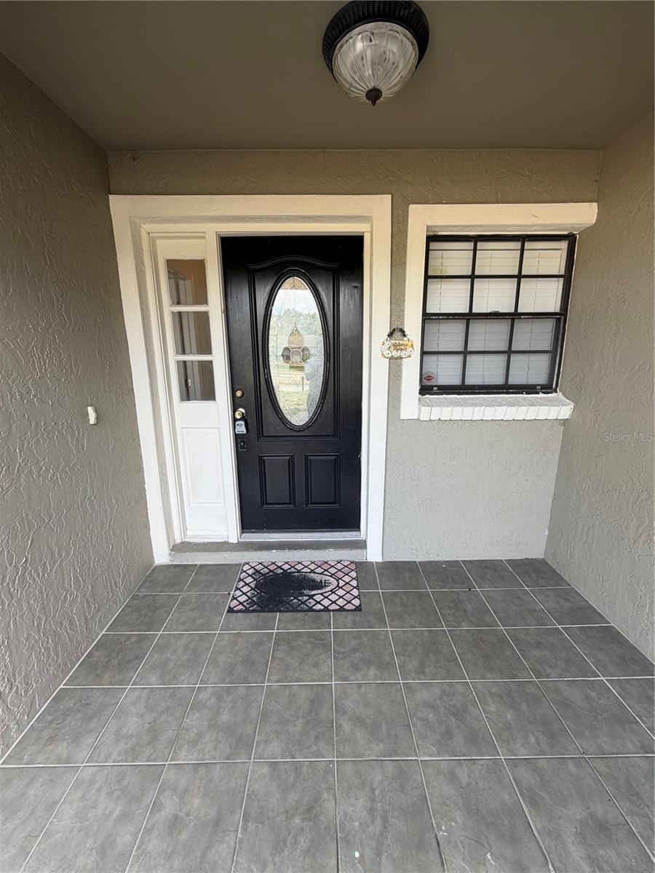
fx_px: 353
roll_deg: +0.5
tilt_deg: -12.6
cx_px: 328
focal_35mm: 14
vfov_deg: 102.1
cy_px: 436
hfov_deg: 85.7
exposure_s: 1/121
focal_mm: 2.22
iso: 64
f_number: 2.2
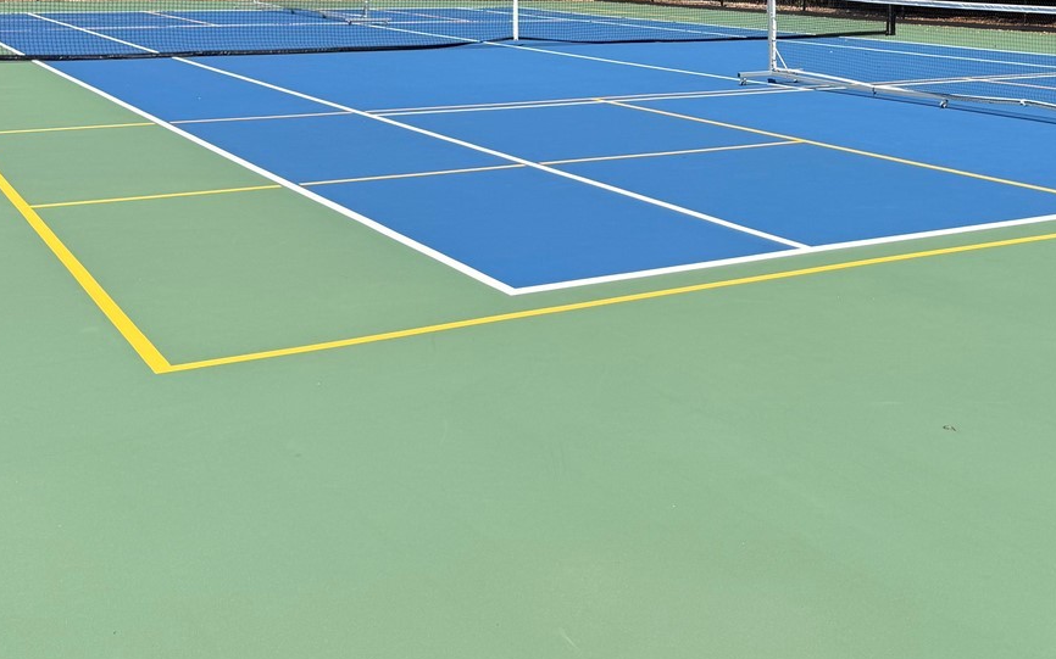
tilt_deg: -6.2
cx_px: 747
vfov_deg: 26.7
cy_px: 101
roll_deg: -0.8
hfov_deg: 41.8
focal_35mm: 47
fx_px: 1352
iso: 80
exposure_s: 1/4167
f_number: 1.78
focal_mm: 6.76
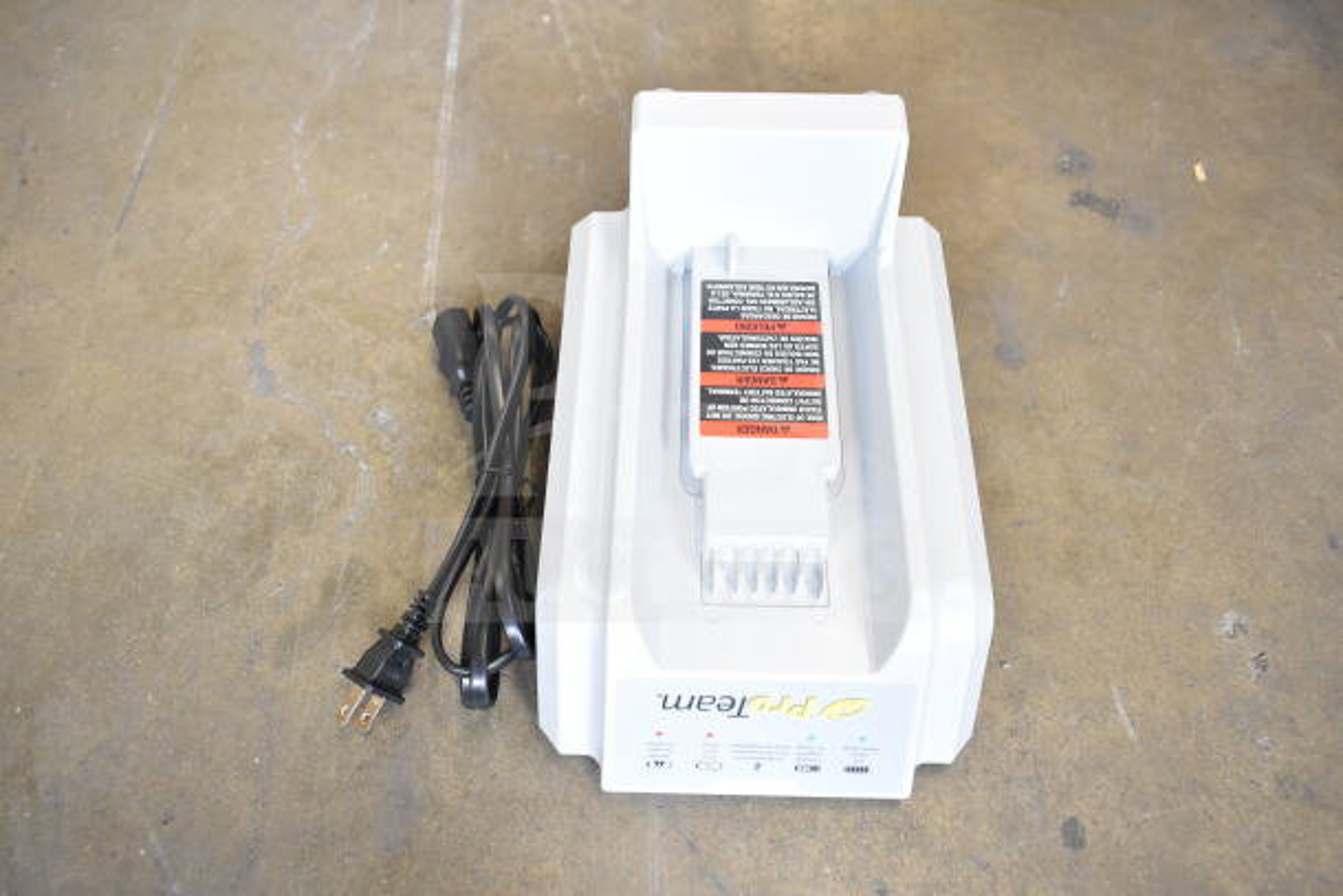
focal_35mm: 27
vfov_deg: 48.0
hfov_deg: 67.4
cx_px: 672
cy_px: 448
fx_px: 1007
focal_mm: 18
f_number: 4.5
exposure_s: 1/80
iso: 1600
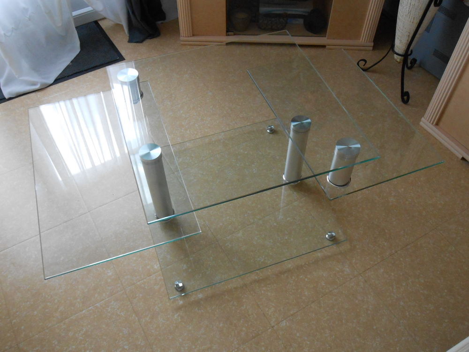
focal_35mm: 34
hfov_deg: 54.0
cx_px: 234
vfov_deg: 41.8
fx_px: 461
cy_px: 176
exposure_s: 1/125
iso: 500
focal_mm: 6
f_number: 3.9
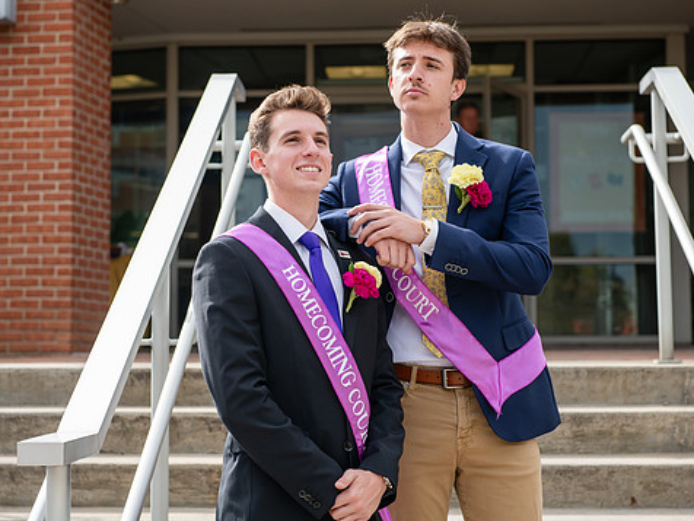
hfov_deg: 23.8
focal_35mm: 82
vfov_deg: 18.0
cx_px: 335
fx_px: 1644
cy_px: 240
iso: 160
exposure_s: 1/400
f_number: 4.5
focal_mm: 70
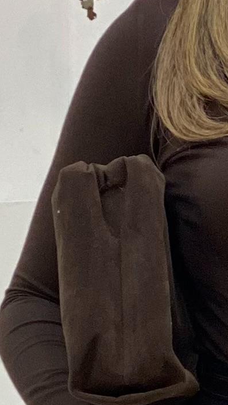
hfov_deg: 3.7
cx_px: 354
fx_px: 3479
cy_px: 649
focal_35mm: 324
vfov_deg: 6.6
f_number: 2
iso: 100
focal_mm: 6
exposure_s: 1/100
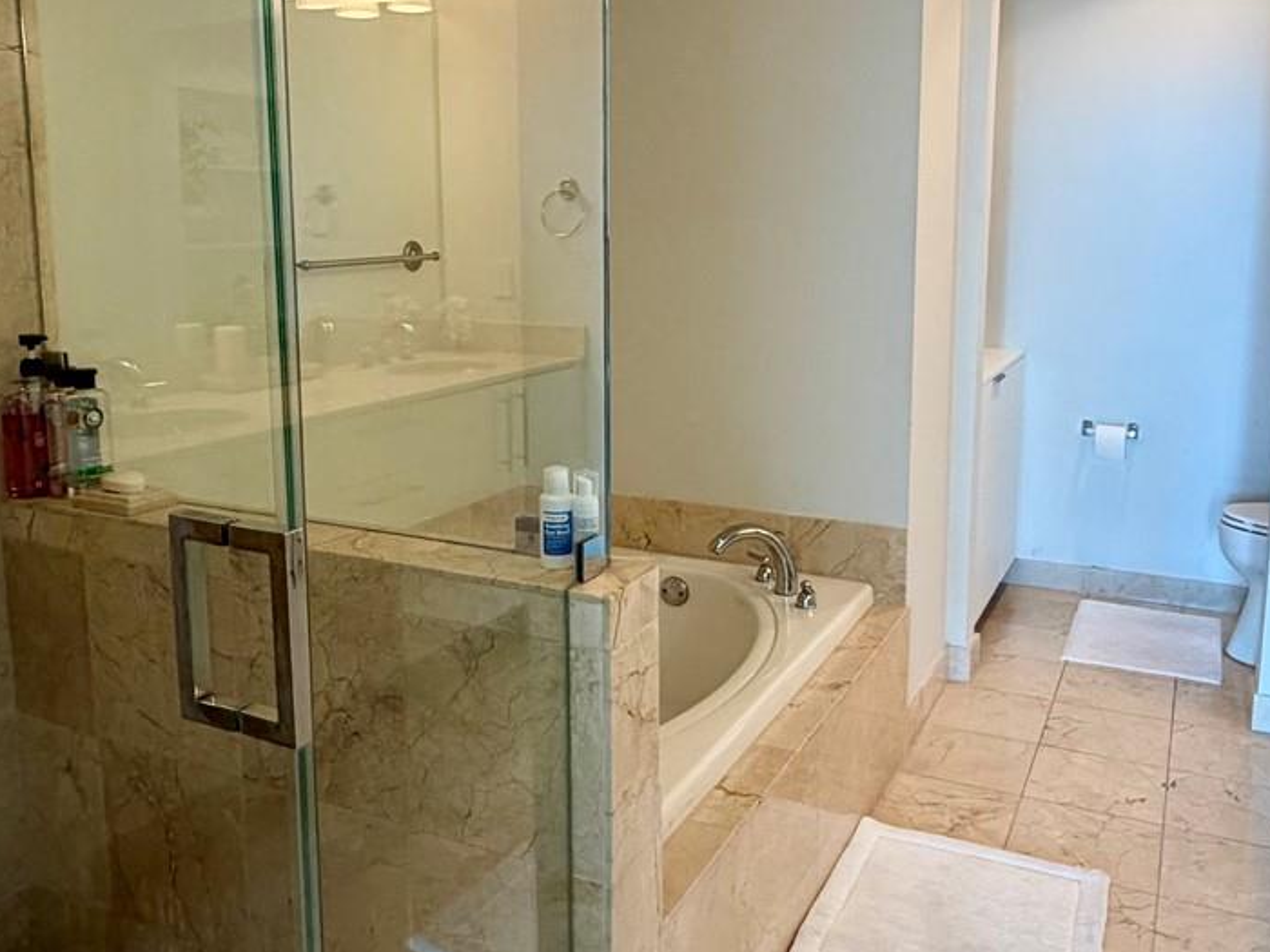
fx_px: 1174
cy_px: 386
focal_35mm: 32
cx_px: 628
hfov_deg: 56.8
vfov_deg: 44.0
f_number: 2.2
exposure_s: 1/120
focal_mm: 2.22
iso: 160
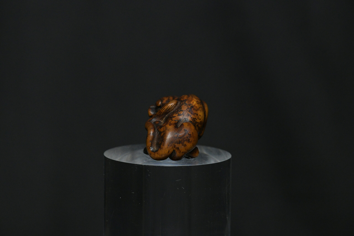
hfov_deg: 19.5
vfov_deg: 13.0
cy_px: 118
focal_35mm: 105
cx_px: 177
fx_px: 1032
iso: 4500
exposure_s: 1/125
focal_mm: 105
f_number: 10
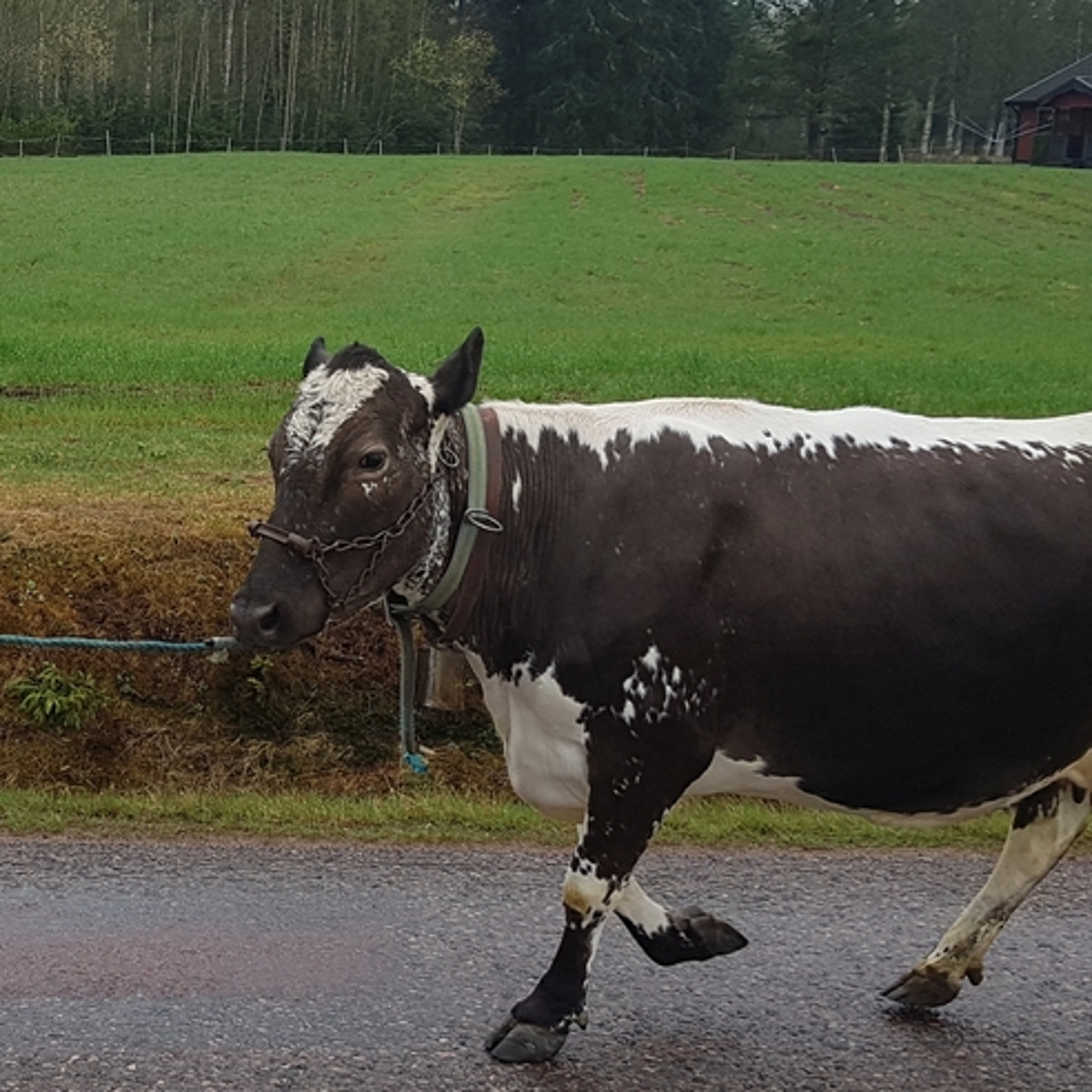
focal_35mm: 56
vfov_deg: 30.6
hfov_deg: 29.8
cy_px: 533
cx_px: 206
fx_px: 1999
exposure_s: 1/548
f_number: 1.7
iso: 50
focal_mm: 4.2
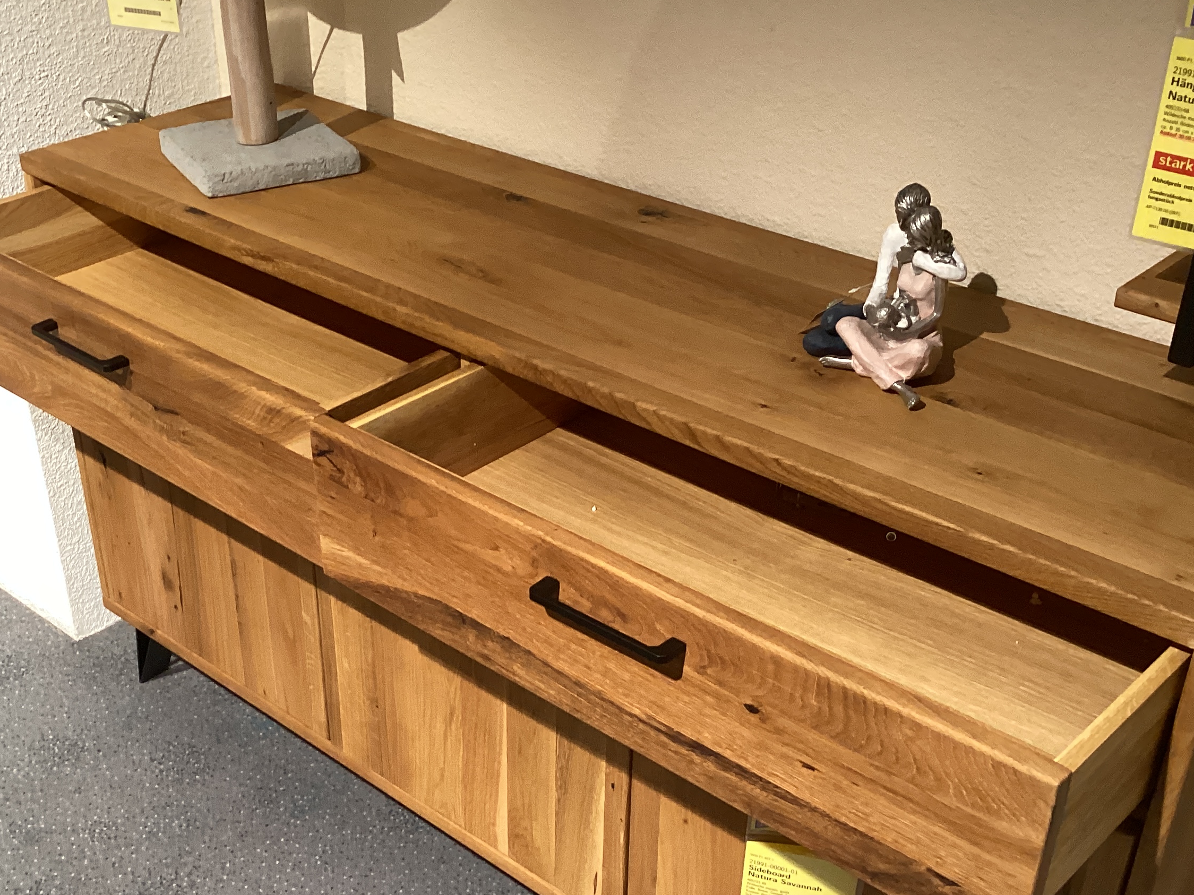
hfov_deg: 41.9
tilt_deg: -33.2
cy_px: 613
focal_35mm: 45
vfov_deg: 31.9
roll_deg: +2.4
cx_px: 477
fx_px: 1552
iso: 200
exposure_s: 1/50
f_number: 2.4
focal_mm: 3.3
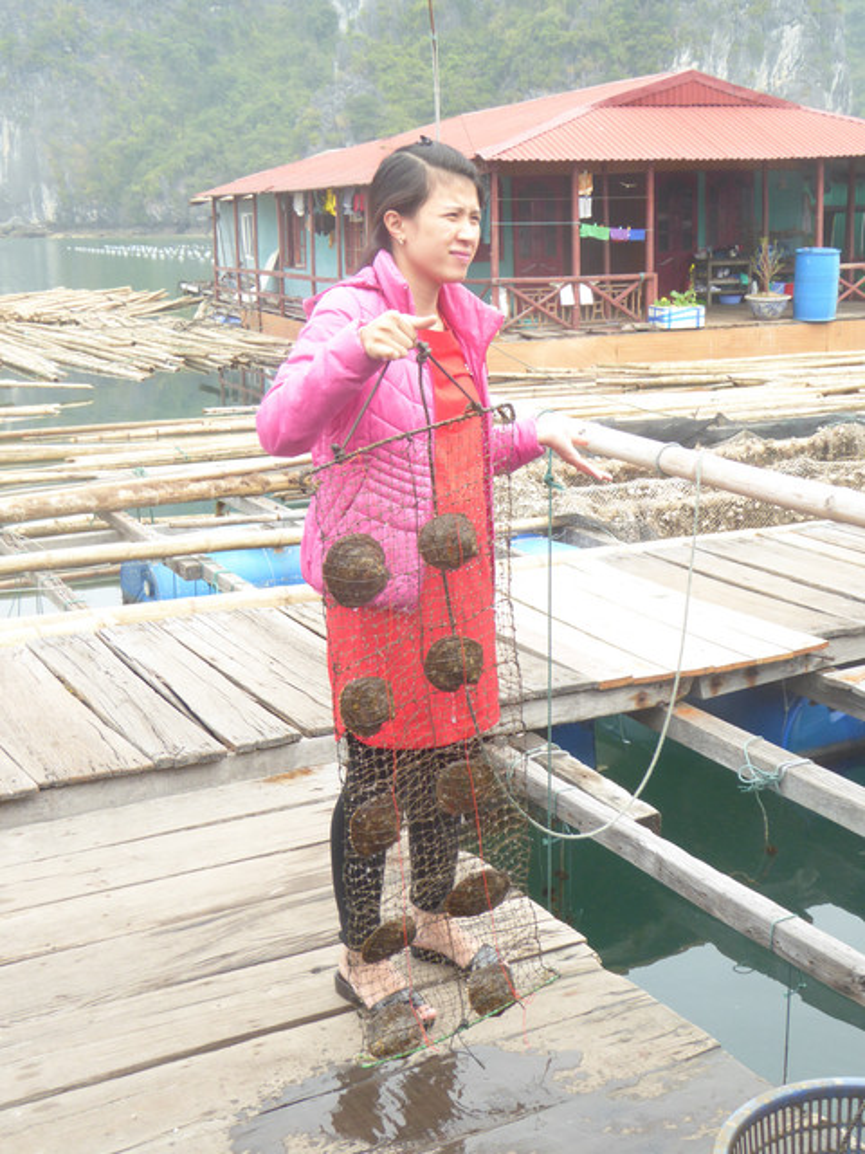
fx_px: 1533
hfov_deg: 31.5
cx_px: 432
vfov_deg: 41.2
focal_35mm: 46
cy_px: 577
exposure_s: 1/250
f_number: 3.9
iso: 160
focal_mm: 7.8
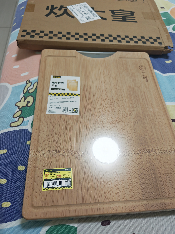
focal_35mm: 26
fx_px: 175
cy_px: 113
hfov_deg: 53.0
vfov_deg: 67.3
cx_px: 92
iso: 160
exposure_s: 1/33
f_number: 1.9
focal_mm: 6.67
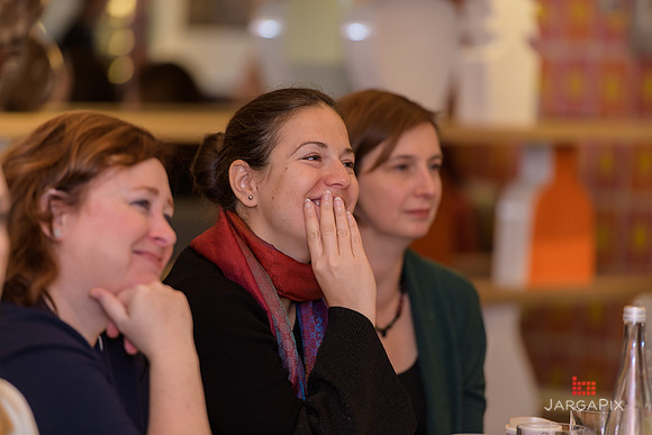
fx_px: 3623
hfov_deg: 10.3
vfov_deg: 6.9
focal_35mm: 200
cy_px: 218
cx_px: 326
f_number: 3.2
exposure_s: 1/125
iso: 800
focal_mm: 200
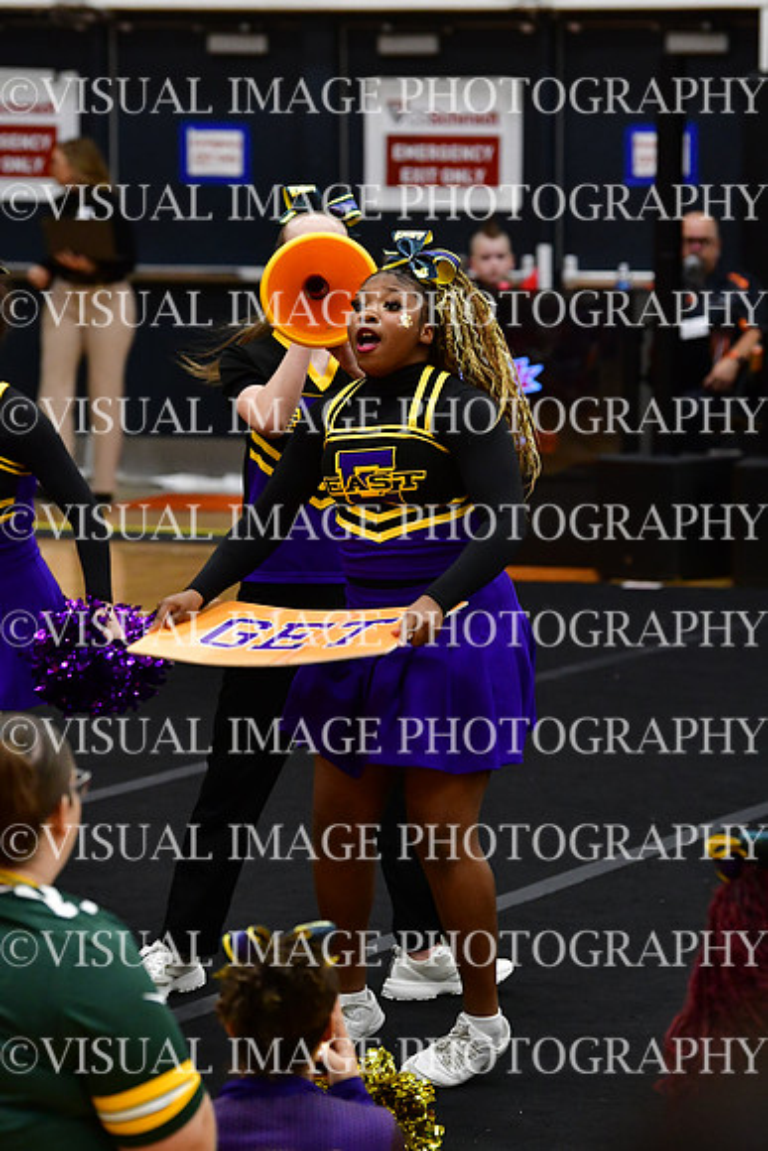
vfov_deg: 10.2
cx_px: 384
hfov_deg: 6.8
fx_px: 6460
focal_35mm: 202
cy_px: 576
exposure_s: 1/500
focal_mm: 135
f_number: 4
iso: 4000
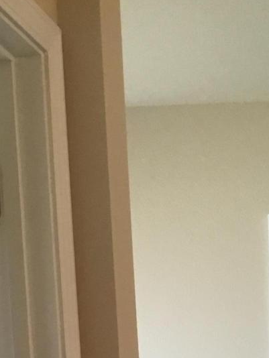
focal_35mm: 116
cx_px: 384
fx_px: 1201
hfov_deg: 12.3
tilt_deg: -7.0
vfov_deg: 15.2
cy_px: 589
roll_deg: +2.3
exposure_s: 1/30
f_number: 2.4
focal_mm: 3.3
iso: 32
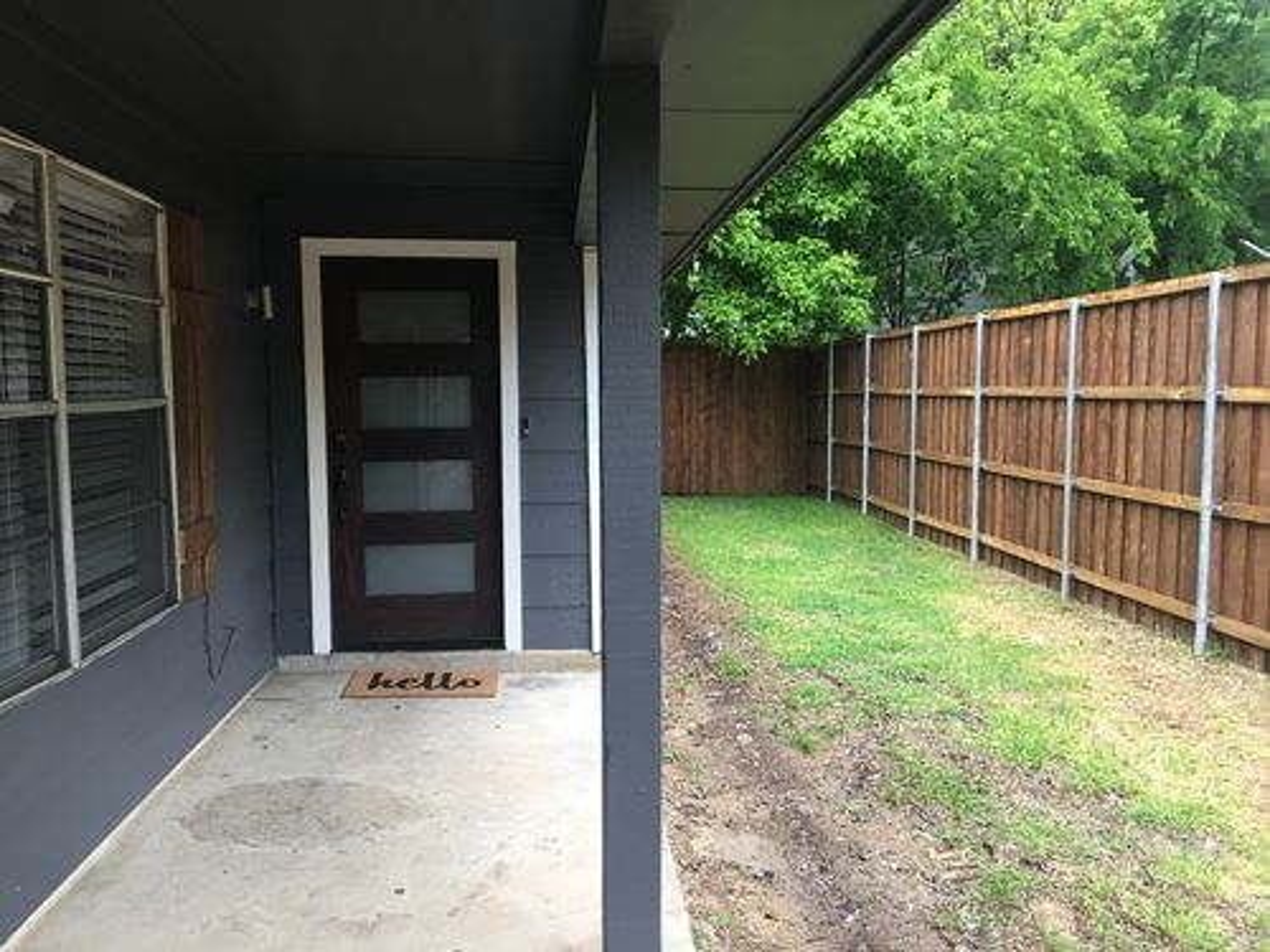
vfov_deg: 48.2
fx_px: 1064
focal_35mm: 29
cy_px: 476
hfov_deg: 61.7
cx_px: 635
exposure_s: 1/15
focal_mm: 4.15
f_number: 2.2
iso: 40
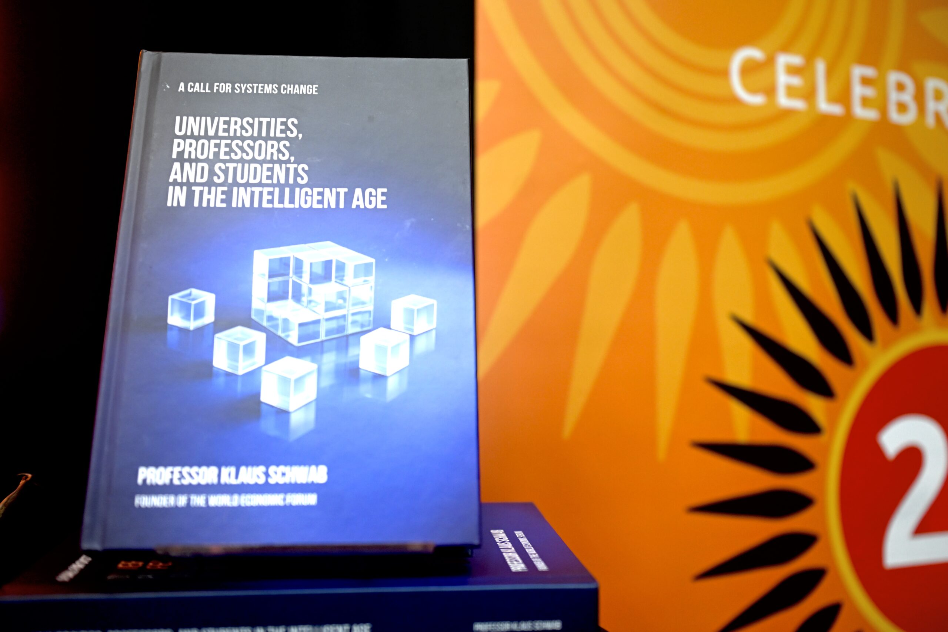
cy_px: 316
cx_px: 474
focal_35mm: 38
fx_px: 1001
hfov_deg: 50.7
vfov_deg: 35.1
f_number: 2.8
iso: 1600
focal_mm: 38
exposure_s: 1/100
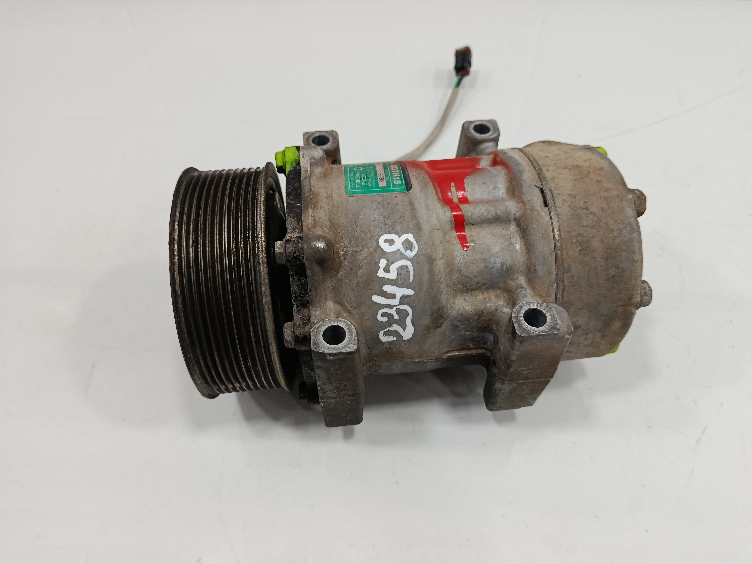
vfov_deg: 56.8
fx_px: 521
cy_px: 282
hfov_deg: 71.6
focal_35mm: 24
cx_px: 376
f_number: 1.7
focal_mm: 5.24
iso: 1022
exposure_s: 1/100
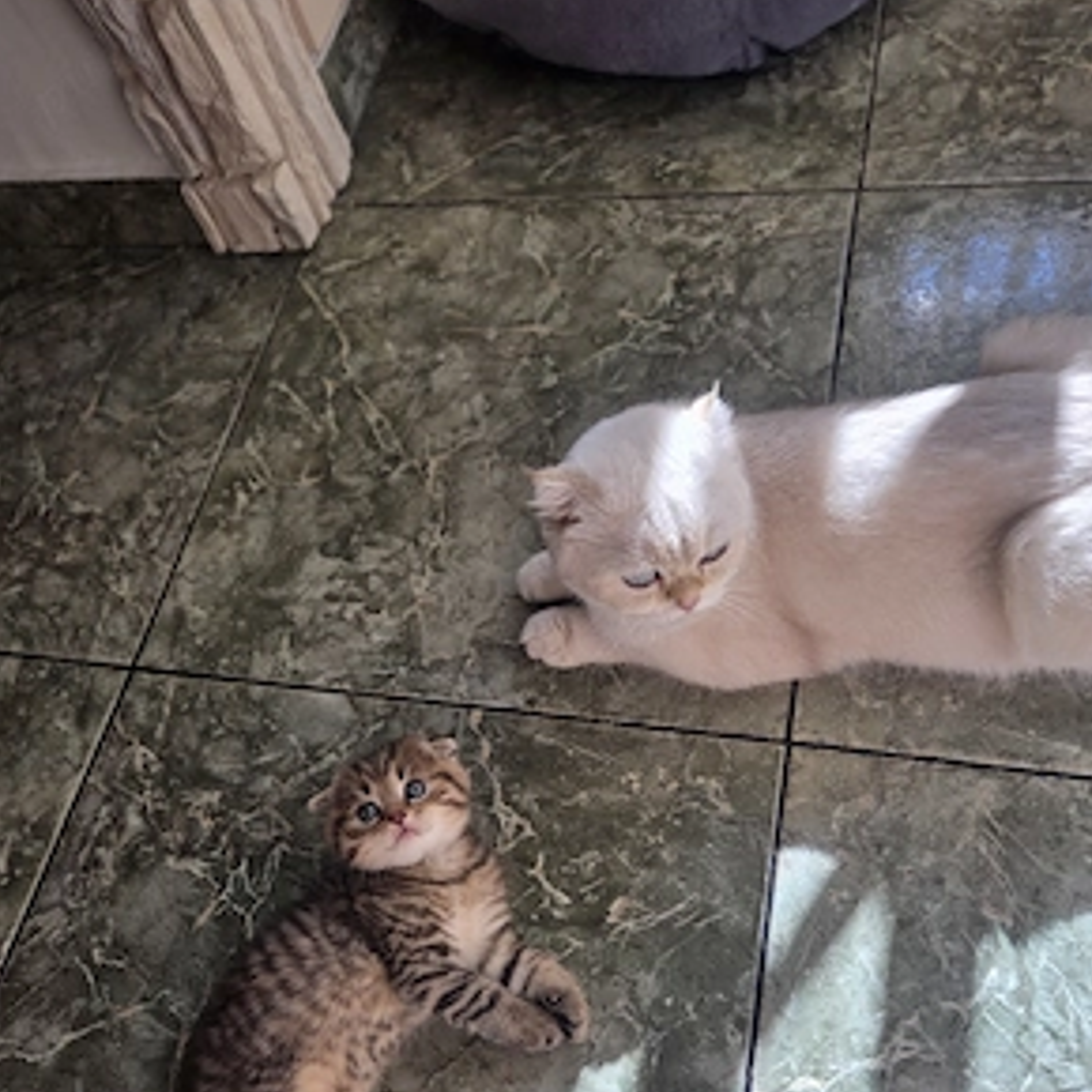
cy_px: 666
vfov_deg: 56.8
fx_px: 999
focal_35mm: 28
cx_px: 550
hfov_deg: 57.3
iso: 80
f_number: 1.8
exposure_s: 1/686
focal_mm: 5.4
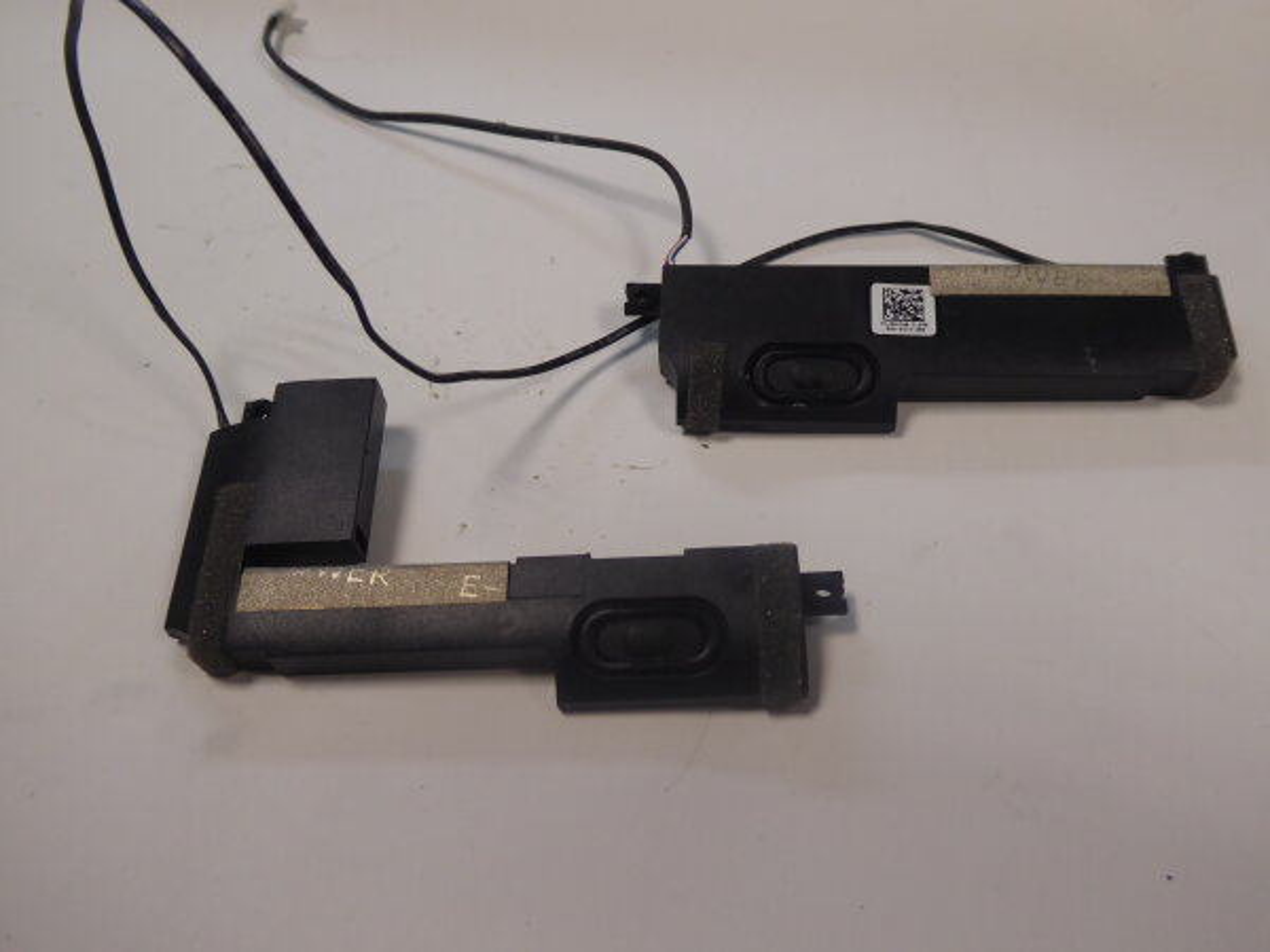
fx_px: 1064
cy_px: 476
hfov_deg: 61.7
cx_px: 635
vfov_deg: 48.2
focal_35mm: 29
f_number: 3.5
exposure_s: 1/60
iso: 200
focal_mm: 5
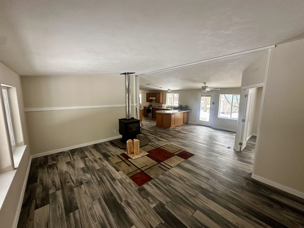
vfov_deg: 85.7
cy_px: 114
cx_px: 152
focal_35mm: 14
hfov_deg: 102.1
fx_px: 123
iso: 320
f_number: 2.2
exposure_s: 1/60
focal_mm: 2.22
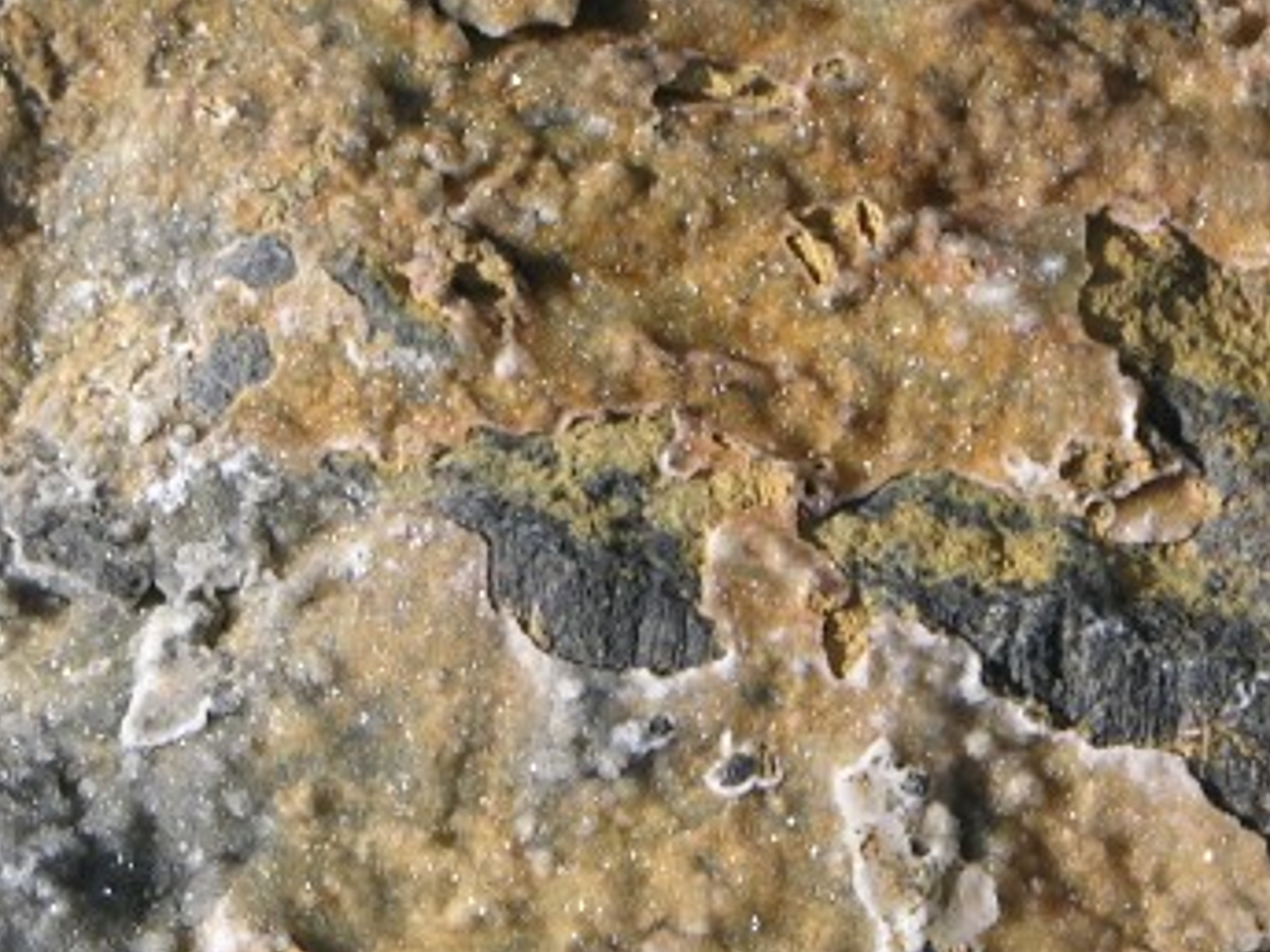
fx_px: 16363
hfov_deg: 4.4
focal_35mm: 446
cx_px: 41
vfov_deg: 3.3
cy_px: 461
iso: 50
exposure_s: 1/224
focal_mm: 37.7
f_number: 4.9
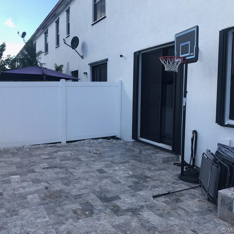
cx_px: 126
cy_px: 114
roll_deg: -1.6
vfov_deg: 48.4
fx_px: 260
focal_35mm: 34
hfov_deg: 48.4
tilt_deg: -4.9
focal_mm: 3.99
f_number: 1.8
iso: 20
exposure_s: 1/863
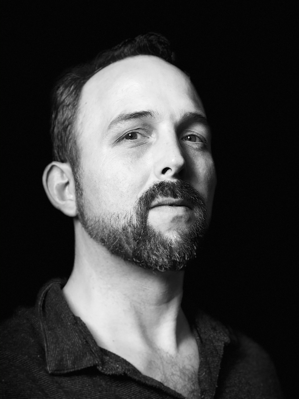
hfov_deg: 25.7
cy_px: 200
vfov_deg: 33.8
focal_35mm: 57
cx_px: 150
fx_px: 656
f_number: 2.8
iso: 64
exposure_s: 1/30
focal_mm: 6.6
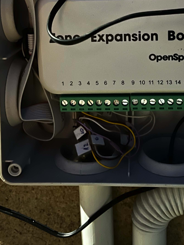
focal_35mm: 49
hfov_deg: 29.4
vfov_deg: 36.2
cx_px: 126
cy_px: 19
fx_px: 347
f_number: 1.6
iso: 1250
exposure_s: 1/9
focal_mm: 5.1
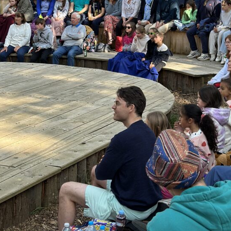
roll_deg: +0.2
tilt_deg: -5.7
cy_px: 19
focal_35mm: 80
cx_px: 121
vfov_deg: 21.1
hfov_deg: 21.7
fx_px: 604
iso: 80
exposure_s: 1/529
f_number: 1.78
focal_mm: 6.86
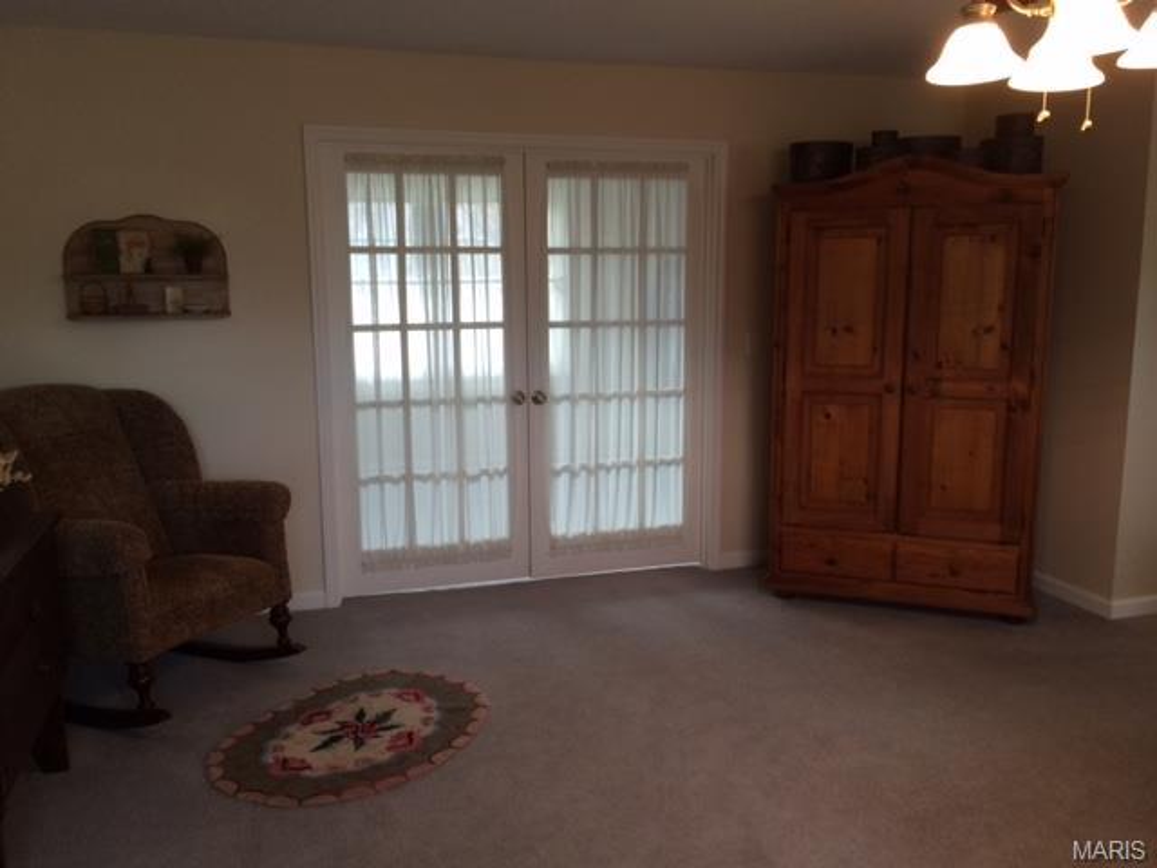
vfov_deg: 48.2
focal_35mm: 29
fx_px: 969
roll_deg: +0.9
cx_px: 578
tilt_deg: -9.1
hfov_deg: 61.7
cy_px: 434
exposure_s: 1/30
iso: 100
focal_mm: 4.15
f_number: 2.2
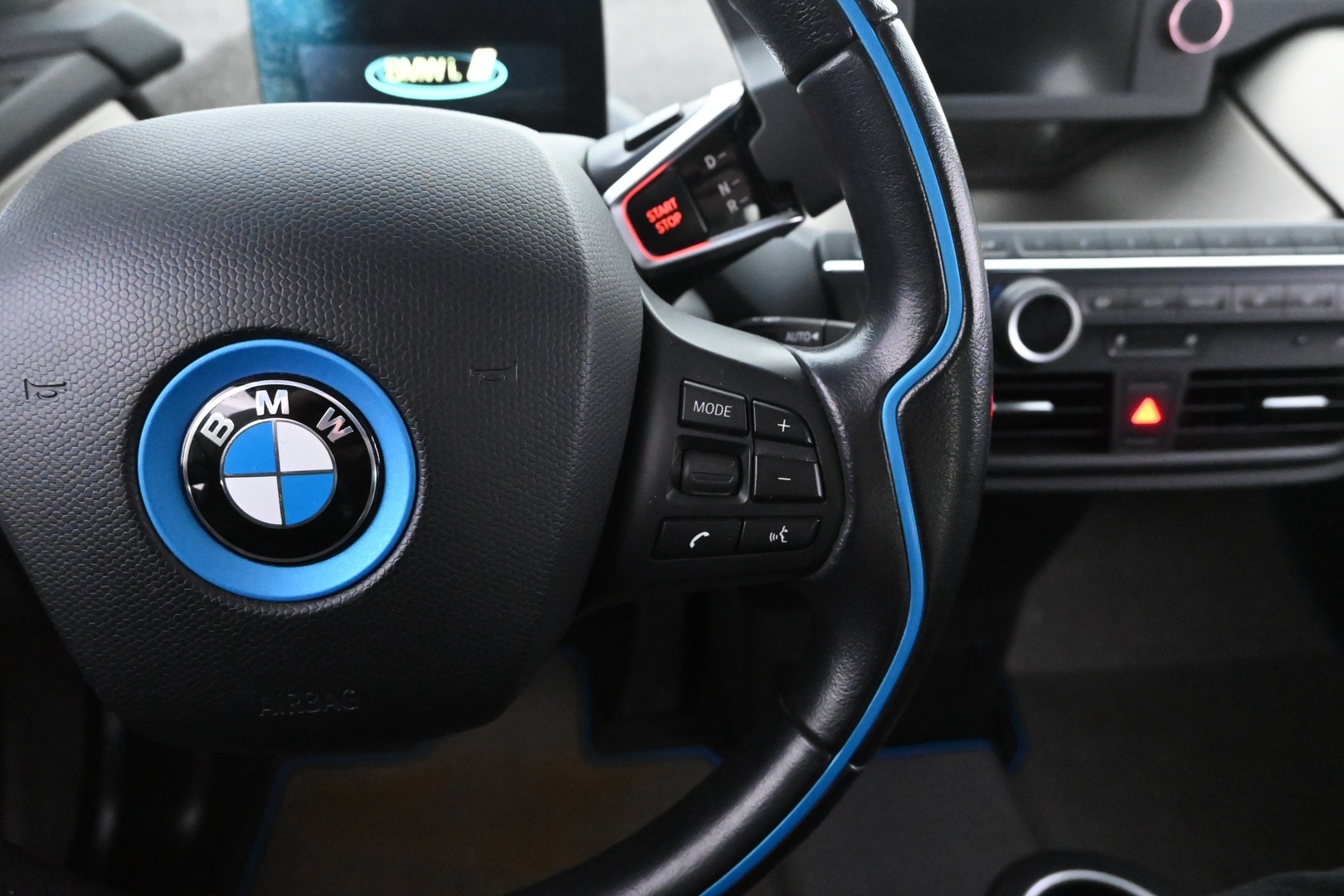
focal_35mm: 24
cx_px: 672
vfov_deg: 53.1
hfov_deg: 73.7
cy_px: 448
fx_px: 896
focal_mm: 16
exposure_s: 1/25
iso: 9000
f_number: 4.5
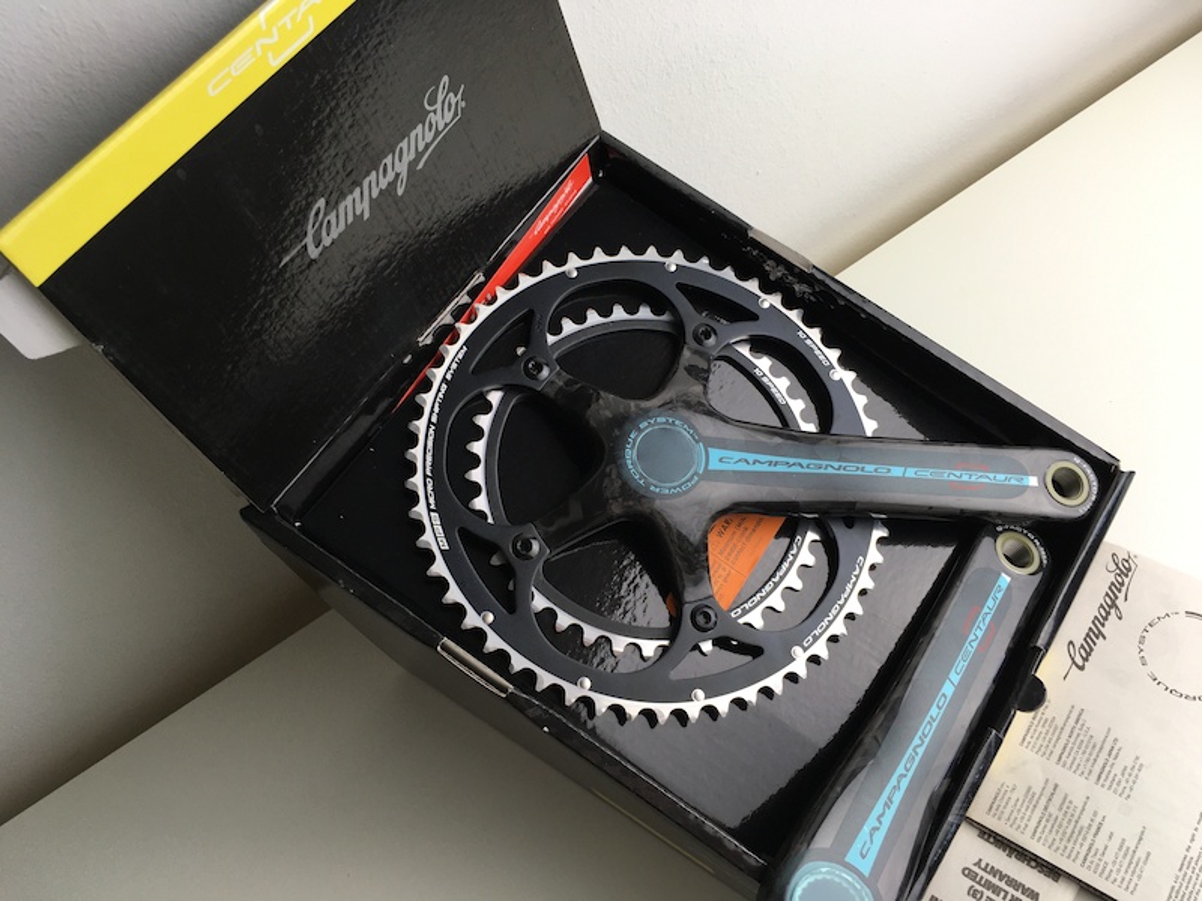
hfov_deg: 61.7
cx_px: 601
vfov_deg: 48.2
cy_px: 450
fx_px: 1007
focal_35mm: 29
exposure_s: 1/60
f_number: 2.2
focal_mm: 4.15
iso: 32
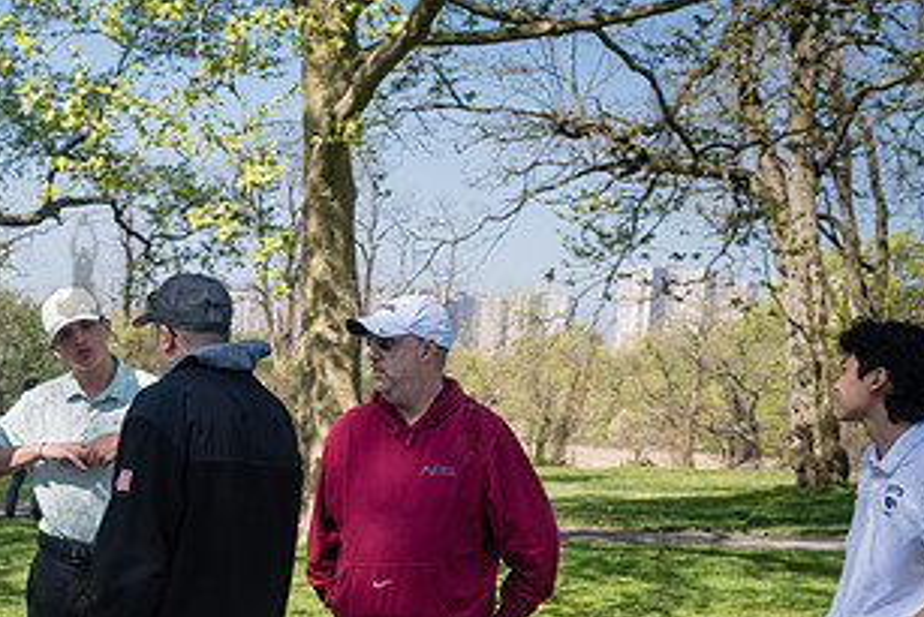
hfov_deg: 27.2
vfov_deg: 18.6
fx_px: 1849
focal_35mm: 72
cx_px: 125
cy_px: 558
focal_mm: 35
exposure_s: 1/400
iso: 200
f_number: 6.3
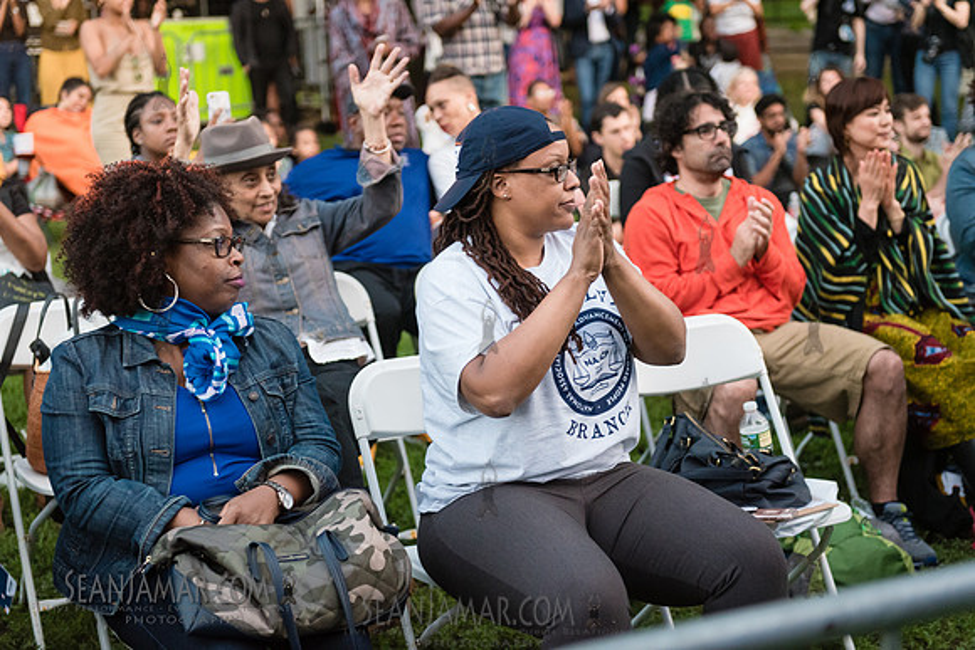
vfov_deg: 21.9
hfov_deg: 32.4
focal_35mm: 62
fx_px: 1679
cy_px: 325
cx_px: 488
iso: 4000
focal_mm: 62
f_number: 2.8
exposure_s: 1/400
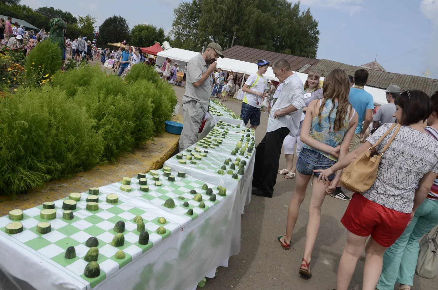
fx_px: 328
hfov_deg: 67.5
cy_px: 145
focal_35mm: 27
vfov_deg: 47.7
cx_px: 219
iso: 250
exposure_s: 1/640
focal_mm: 18
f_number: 8
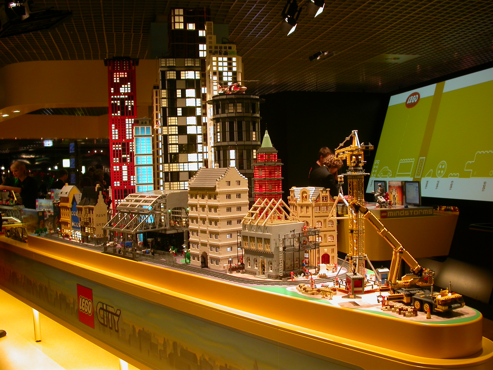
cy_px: 185
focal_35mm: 38
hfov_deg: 49.0
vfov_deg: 37.7
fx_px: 541
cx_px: 246
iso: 100
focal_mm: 7.85
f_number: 2.6
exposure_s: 1/26.2
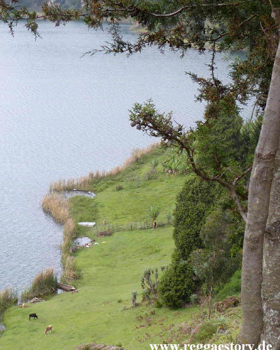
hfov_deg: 38.2
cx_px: 135
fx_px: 404
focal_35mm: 39
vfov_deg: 46.8
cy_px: 162
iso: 100
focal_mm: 6.4
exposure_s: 1/250
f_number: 4
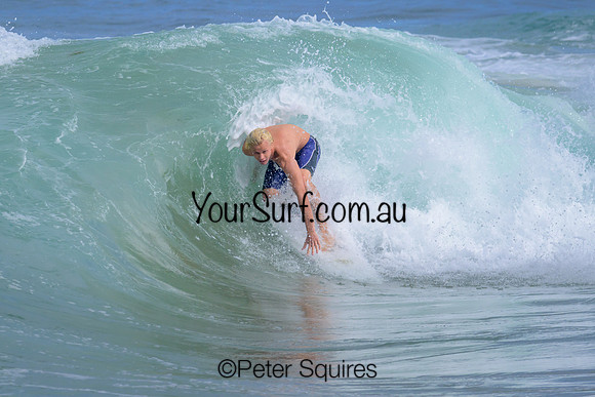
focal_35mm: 581
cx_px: 368
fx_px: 9599
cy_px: 152
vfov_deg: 2.4
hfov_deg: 3.6
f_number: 11
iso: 400
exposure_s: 1/2000
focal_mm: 470
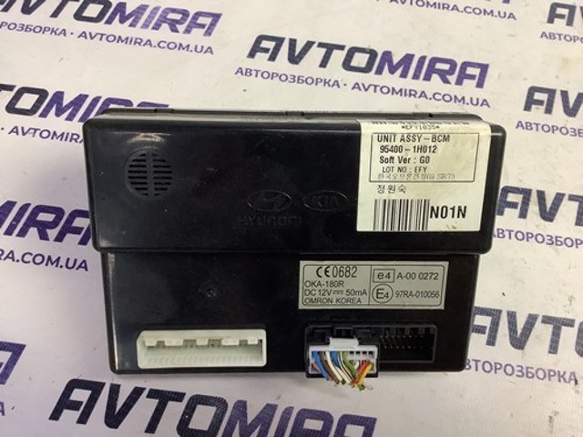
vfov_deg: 45.4
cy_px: 218
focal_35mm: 31
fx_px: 522
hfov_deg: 58.4
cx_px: 292
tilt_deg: -66.4
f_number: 2.4
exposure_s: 1/50
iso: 125
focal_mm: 3.3
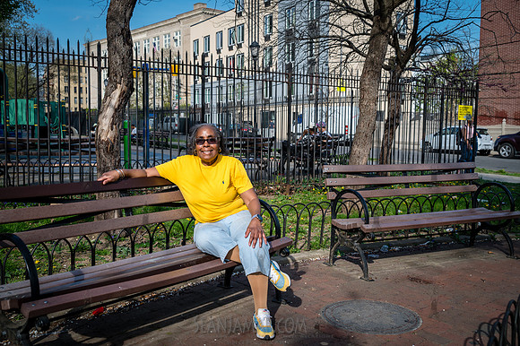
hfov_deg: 54.5
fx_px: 505
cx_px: 260
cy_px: 173
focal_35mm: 35
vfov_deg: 37.8
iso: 200
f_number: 4.5
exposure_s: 1/1000
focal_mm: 35
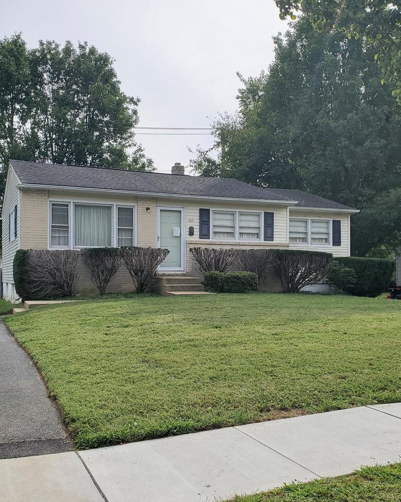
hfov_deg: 40.1
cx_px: 212
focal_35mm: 37
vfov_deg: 49.1
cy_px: 264
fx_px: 549
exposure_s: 1/1988
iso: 50
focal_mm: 4.3
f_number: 2.4
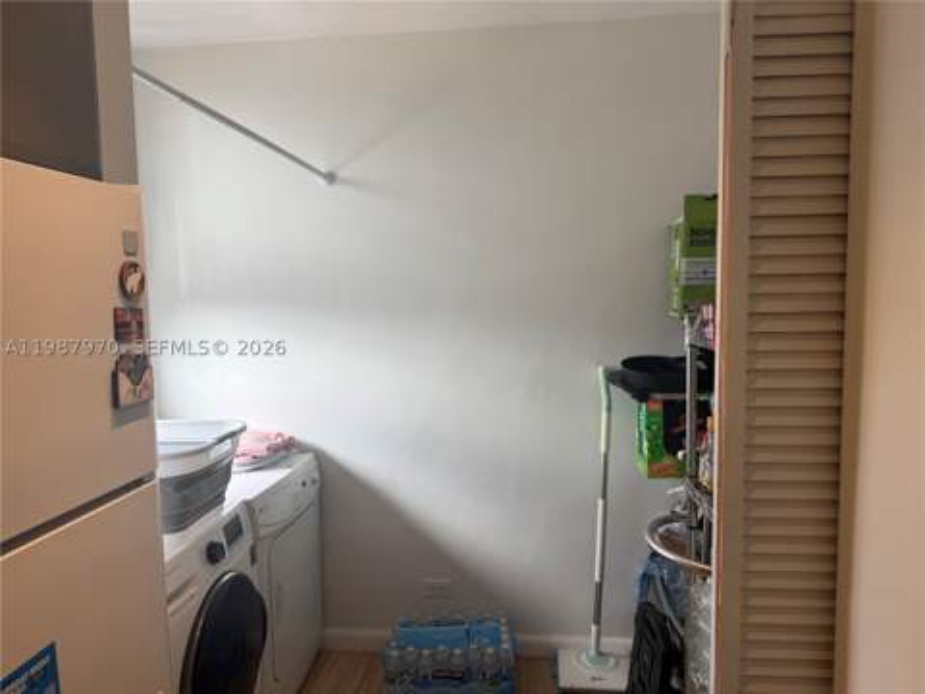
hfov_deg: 71.6
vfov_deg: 56.8
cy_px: 347
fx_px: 641
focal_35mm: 24
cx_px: 462
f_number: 1.78
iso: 50
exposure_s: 1/122
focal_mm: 6.76
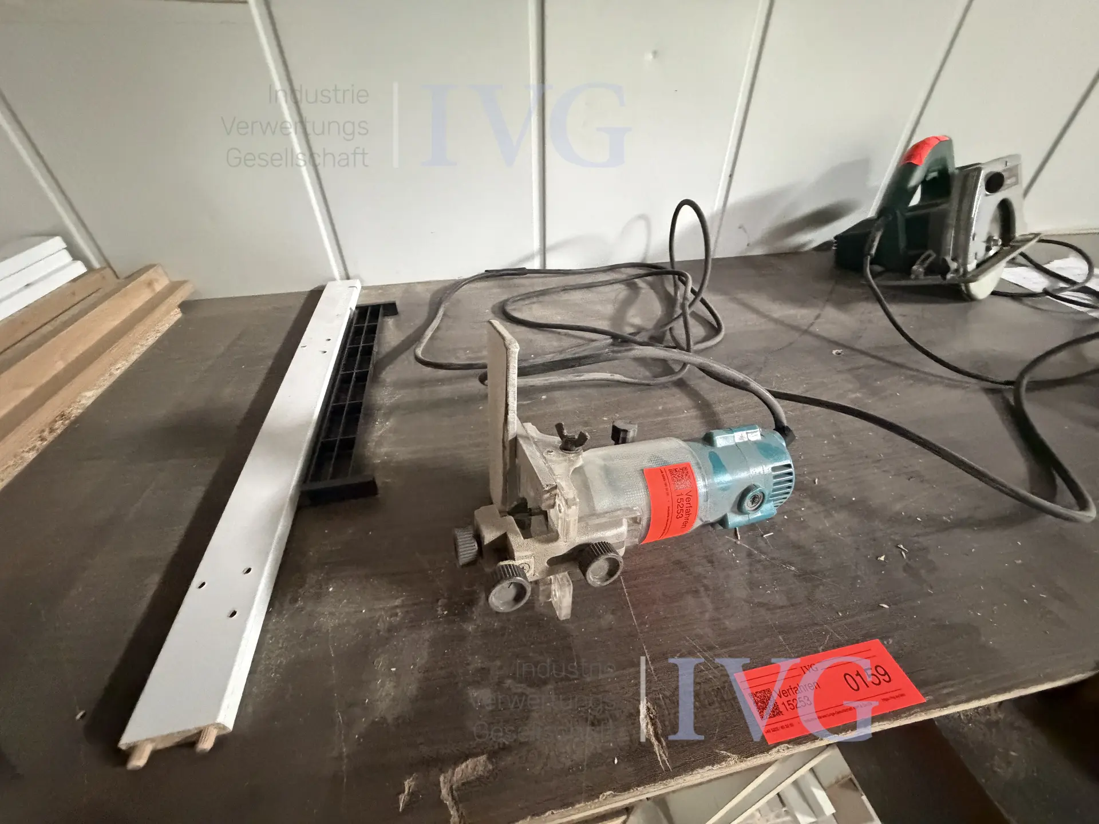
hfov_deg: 102.1
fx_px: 444
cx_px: 550
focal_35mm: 14
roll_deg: +2.6
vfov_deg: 85.7
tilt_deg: -37.0
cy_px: 412
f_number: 2.2
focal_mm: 2.22
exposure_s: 1/57
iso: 1250
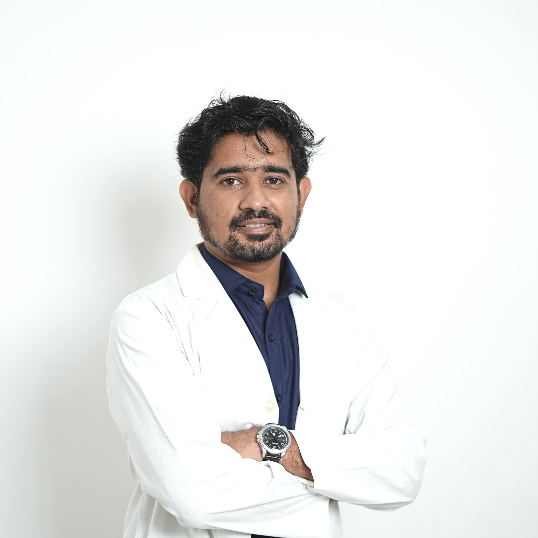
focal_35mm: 67
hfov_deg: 25.7
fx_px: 1178
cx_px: 272
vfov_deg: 25.7
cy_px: 325
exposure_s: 1/400
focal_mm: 35
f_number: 1.4
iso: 100
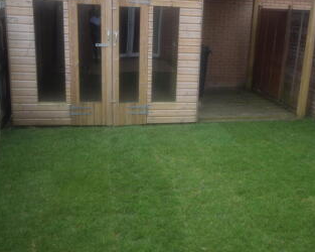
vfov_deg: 36.5
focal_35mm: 41
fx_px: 379
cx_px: 186
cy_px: 97
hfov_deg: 44.9
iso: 100
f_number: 3.5
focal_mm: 19
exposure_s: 1/50
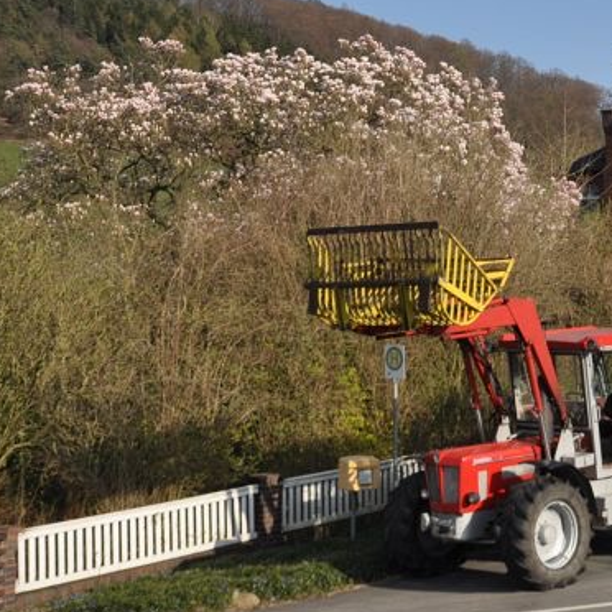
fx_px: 1478
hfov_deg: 22.8
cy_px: 267
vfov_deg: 23.4
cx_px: 545
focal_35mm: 74
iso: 200
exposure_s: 1/1600
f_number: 4
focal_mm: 27
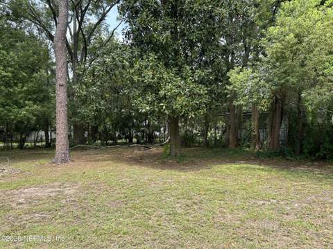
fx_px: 250
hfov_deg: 67.4
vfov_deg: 53.0
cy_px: 124
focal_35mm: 26
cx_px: 166
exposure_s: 1/873
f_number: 1.5
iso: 50
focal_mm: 5.7
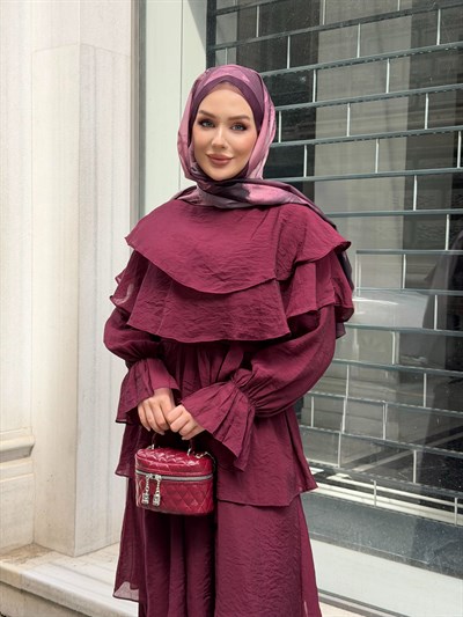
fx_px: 856
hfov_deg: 30.3
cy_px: 308
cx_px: 232
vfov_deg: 39.6
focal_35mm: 48
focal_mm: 6.76
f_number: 1.78
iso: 80
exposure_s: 1/802
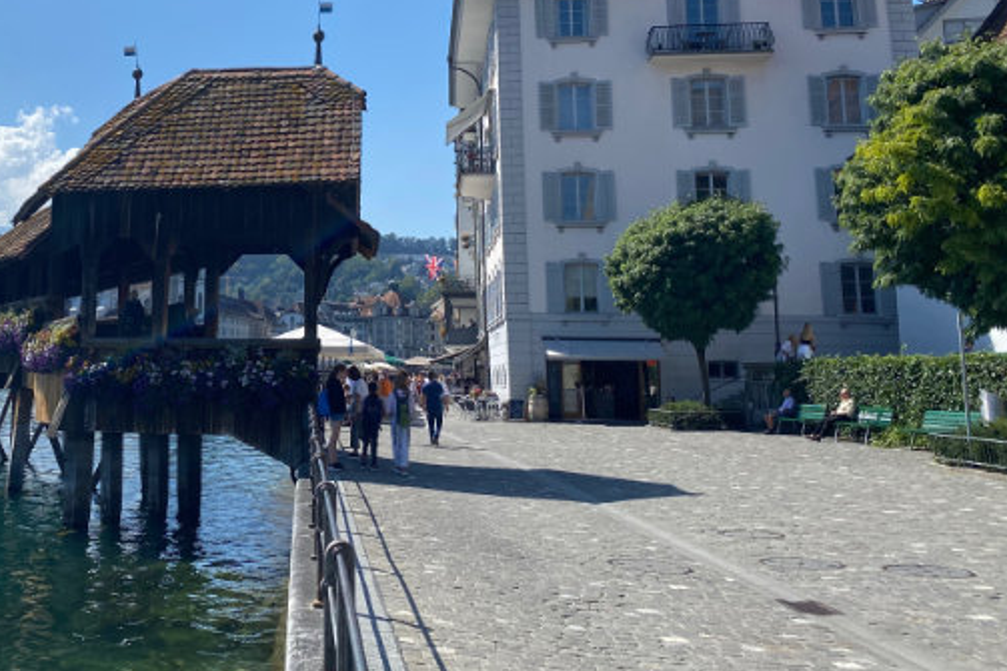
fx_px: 1202
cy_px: 156
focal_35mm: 43
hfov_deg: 43.5
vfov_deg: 30.6
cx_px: 212
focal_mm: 4.2
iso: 32
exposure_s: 1/4608
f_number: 1.8
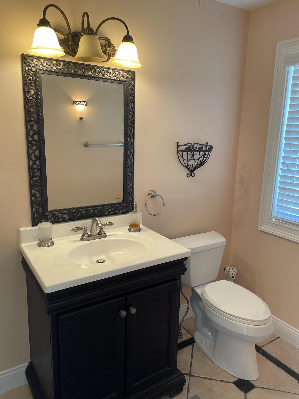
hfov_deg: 53.1
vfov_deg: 67.3
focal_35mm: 26
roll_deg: -1.6
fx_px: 299
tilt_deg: -11.7
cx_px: 150
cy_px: 200
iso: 125
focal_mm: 4.2
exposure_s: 1/120
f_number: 1.6
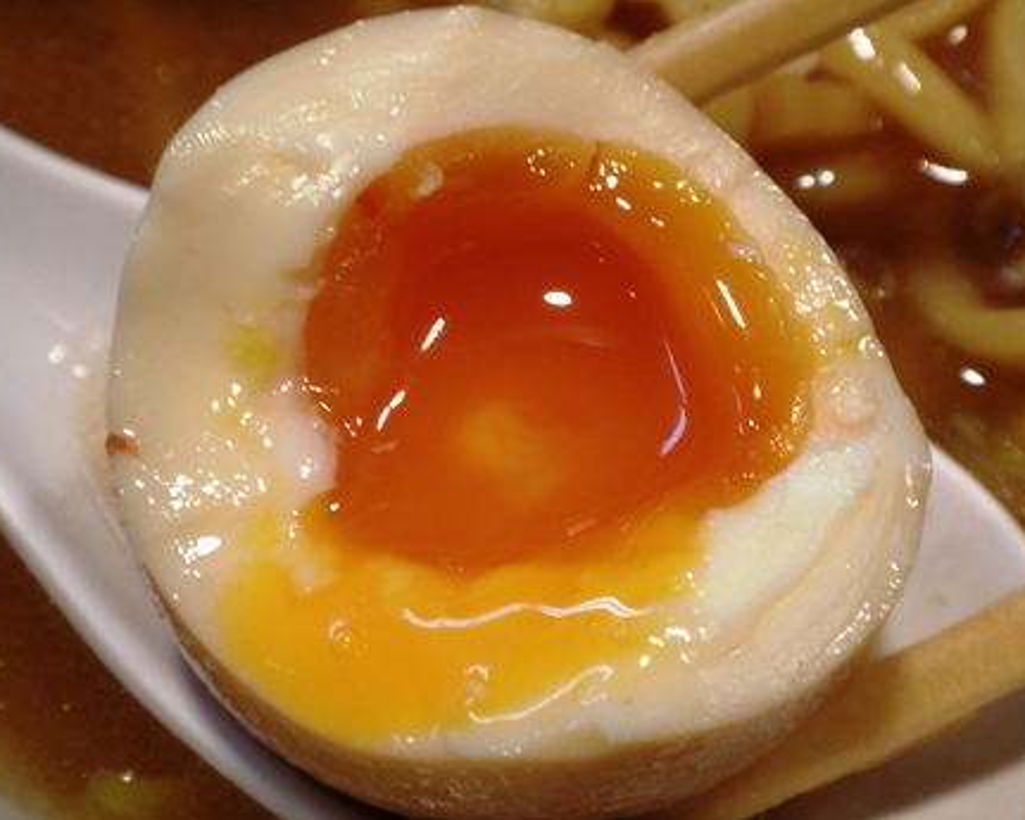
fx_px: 1669
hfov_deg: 34.1
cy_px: 414
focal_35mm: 55
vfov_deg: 27.6
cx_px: 489
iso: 100
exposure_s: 1/30
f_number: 4.3
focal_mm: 9.1
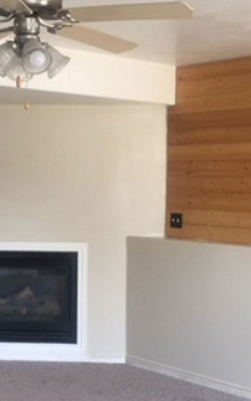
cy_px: 210
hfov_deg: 21.0
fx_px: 667
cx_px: 43
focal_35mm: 61
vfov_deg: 33.5
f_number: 2.2
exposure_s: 1/30
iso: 50
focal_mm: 4.15
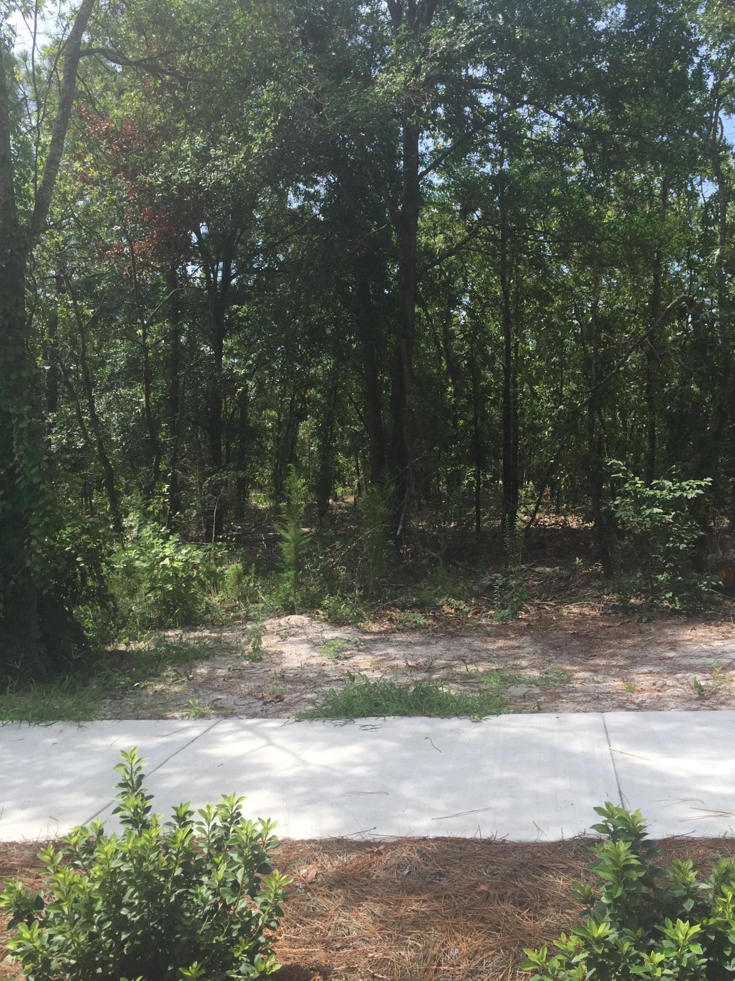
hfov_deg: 44.1
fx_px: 906
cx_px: 402
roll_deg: -0.8
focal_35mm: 32
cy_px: 472
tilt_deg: -0.1
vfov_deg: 56.8
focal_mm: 4.15
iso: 32
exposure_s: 1/860
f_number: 2.2
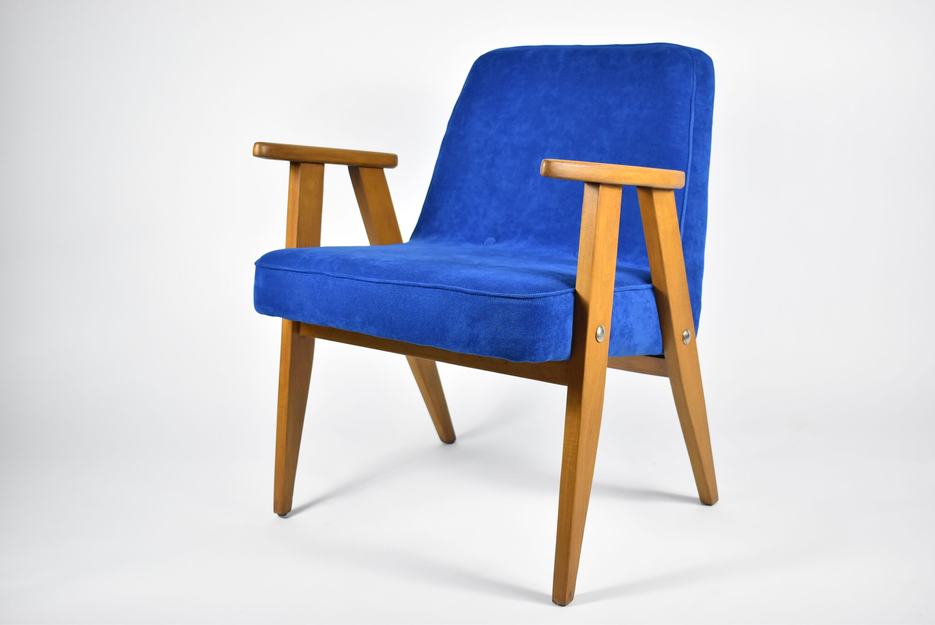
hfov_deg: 42.3
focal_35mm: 46
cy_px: 312
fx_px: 1209
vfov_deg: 29.0
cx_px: 468
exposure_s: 1/125
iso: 1250
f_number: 4.2
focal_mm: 31
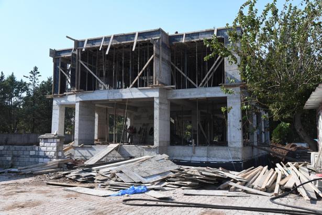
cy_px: 108
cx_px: 161
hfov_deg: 54.4
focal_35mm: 35
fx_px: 313
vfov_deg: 37.9
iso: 640
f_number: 7.1
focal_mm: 35
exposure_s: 1/1250
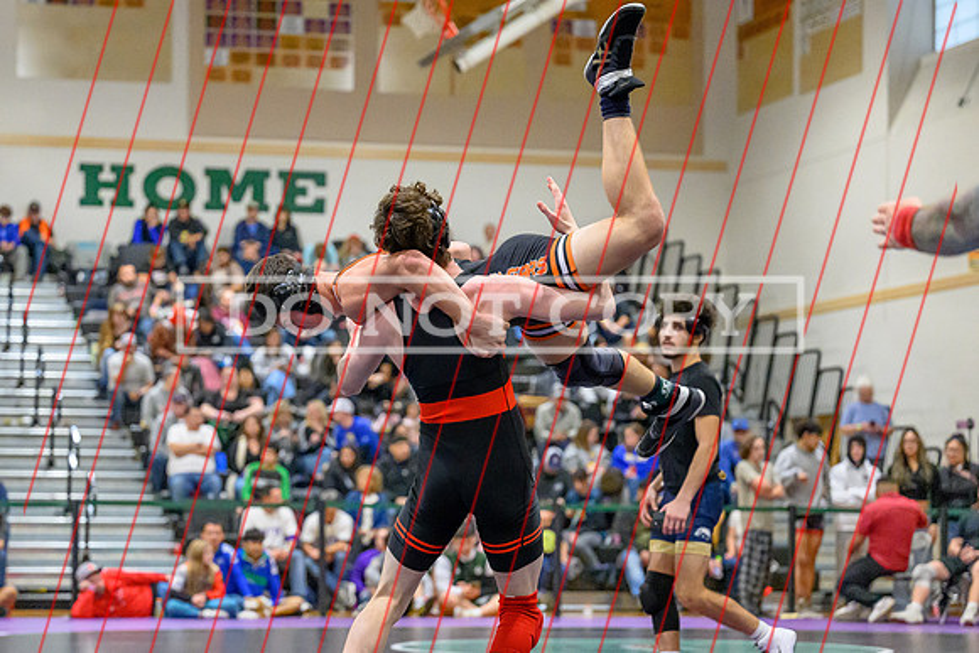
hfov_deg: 19.0
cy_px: 386
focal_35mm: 108
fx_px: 2927
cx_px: 359
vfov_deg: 12.7
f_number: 2.8
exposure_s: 1/800
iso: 10000
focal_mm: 79
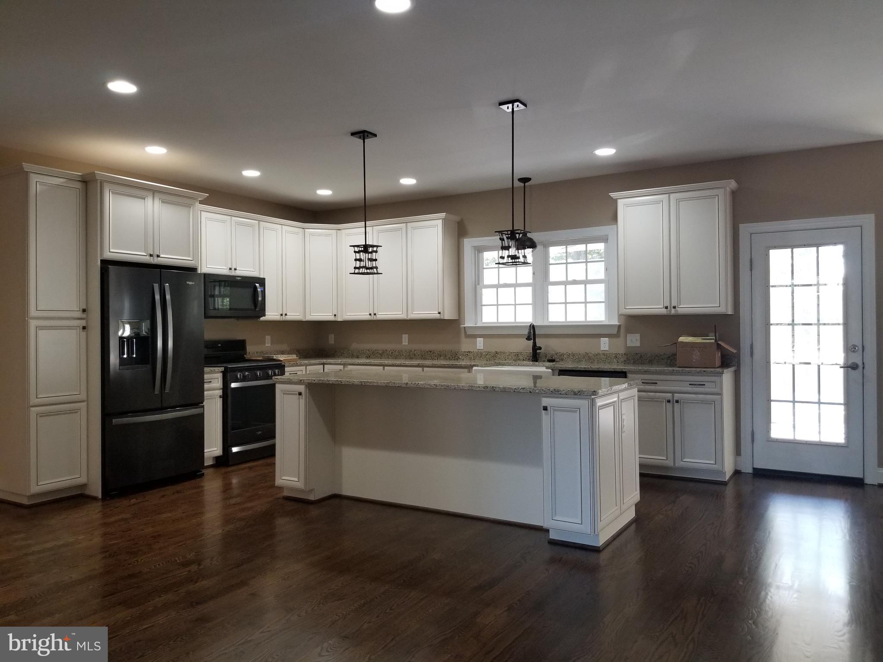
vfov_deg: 53.1
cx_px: 442
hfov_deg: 67.3
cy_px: 331
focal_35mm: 26
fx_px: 663
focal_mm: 4.25
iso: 200
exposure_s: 1/60
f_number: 1.7
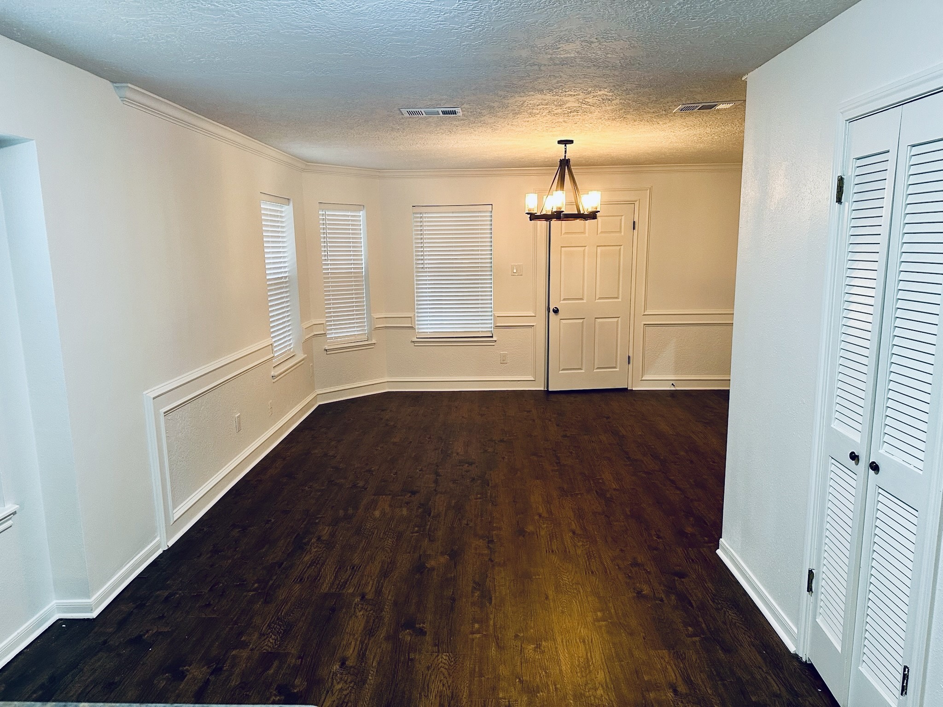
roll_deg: +0.4
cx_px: 472
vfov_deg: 56.8
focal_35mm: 24
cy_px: 354
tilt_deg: -10.4
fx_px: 654
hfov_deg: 71.6
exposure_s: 1/60
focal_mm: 6.86
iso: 320
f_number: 1.78
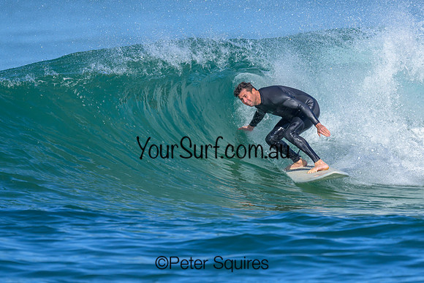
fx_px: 11616
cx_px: 198
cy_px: 162
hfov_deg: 2.1
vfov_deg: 1.4
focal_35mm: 986
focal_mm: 800
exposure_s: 1/2000
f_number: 6.3
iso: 360
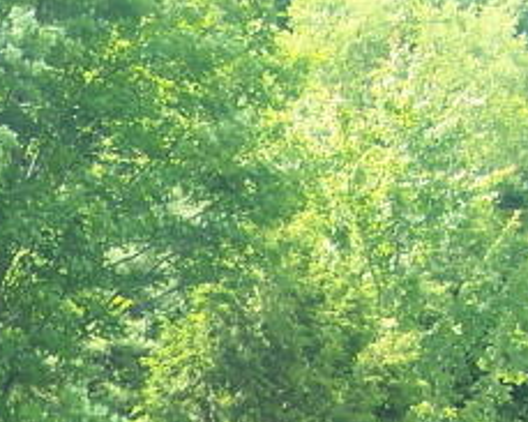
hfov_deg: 11.3
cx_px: -182
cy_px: 625
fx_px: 2593
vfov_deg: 9.1
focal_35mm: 166
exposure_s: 1/160
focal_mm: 6.3
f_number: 2.8
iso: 80
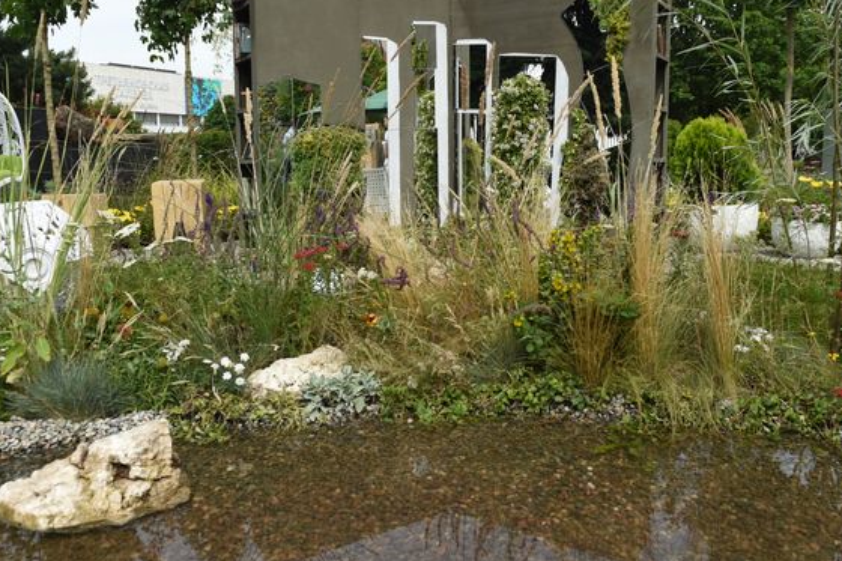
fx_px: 701
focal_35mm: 30
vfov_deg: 43.5
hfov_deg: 61.9
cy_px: 244
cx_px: 429
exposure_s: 1/1250
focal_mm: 24
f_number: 5
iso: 250
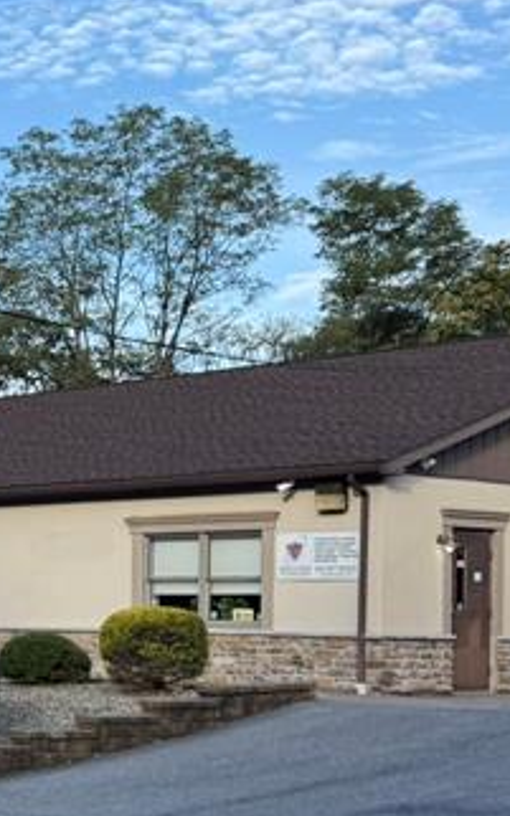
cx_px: -518
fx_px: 1803
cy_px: 596
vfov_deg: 25.3
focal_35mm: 81
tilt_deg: +2.5
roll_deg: -2.4
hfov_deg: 13.7
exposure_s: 1/2299
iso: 80
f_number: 1.78
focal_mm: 6.76
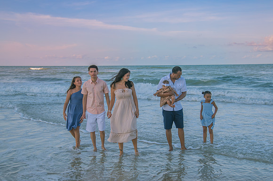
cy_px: 107
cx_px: 137
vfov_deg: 27.8
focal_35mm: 48
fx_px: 367
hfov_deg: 40.9
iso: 200
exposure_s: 1/500
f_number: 4
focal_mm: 40
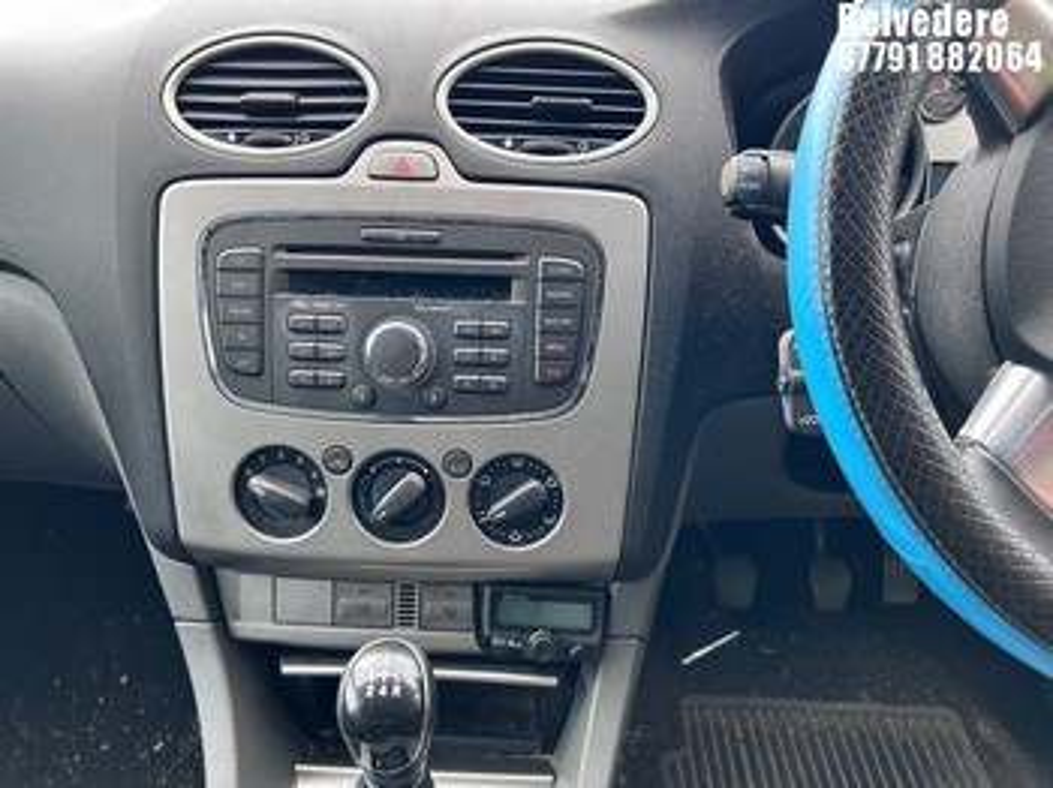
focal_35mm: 26
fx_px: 790
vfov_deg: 53.0
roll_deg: +1.2
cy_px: 394
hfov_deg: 67.3
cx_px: 526
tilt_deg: -23.5
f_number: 1.5
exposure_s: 1/121
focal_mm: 5.7
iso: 32
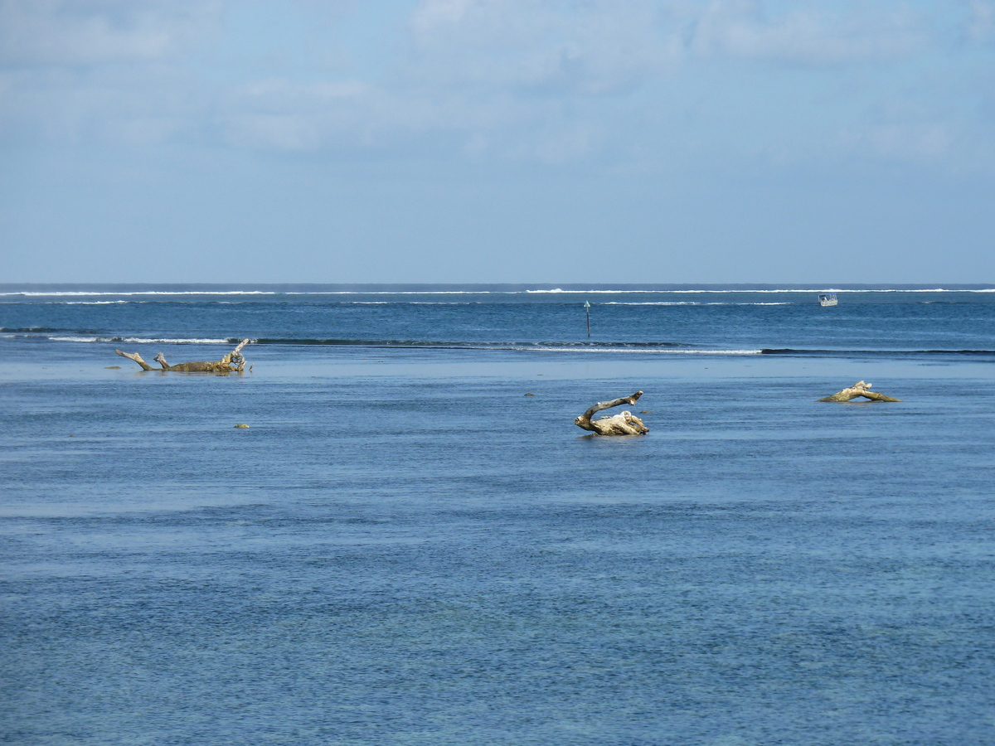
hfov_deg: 12.5
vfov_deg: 9.4
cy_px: 373
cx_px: 498
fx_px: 4542
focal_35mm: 158
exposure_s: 1/400
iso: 80
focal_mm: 25.9
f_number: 5
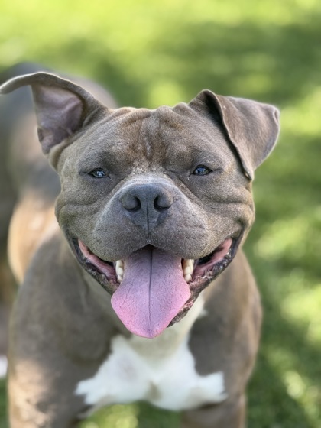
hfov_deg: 12.3
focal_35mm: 120
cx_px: 160
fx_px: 1484
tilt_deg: -28.8
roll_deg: +3.0
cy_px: 214
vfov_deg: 16.4
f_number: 2.8
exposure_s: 1/169
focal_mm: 15.66
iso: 50
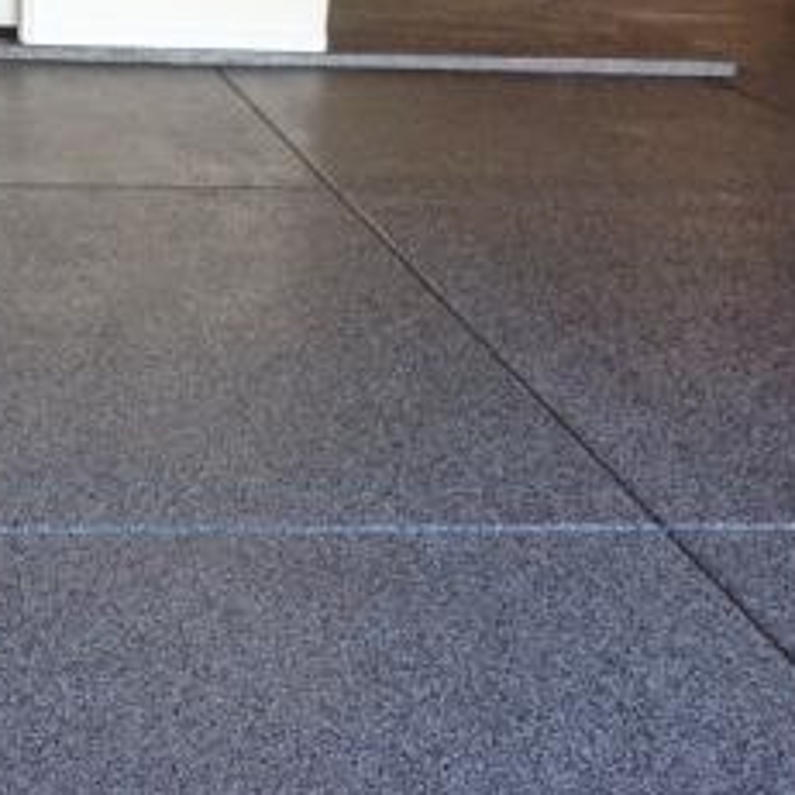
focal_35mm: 60
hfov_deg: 27.8
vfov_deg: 28.6
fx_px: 1559
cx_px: 117
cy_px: 342
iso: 80
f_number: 2.4
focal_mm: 4.28
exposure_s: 1/120
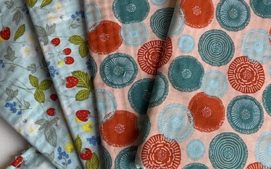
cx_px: 150
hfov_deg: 31.0
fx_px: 487
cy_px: 82
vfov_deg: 19.7
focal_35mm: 66
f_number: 1.8
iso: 25
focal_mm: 3
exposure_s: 1/568
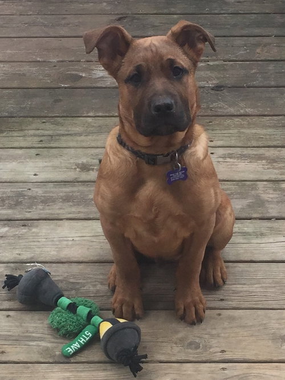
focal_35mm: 29
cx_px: 142
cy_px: 190
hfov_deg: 48.2
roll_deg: +0.5
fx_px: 318
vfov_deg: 61.7
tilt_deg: -38.2
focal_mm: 4.15
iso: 50
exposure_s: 1/120
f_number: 2.2
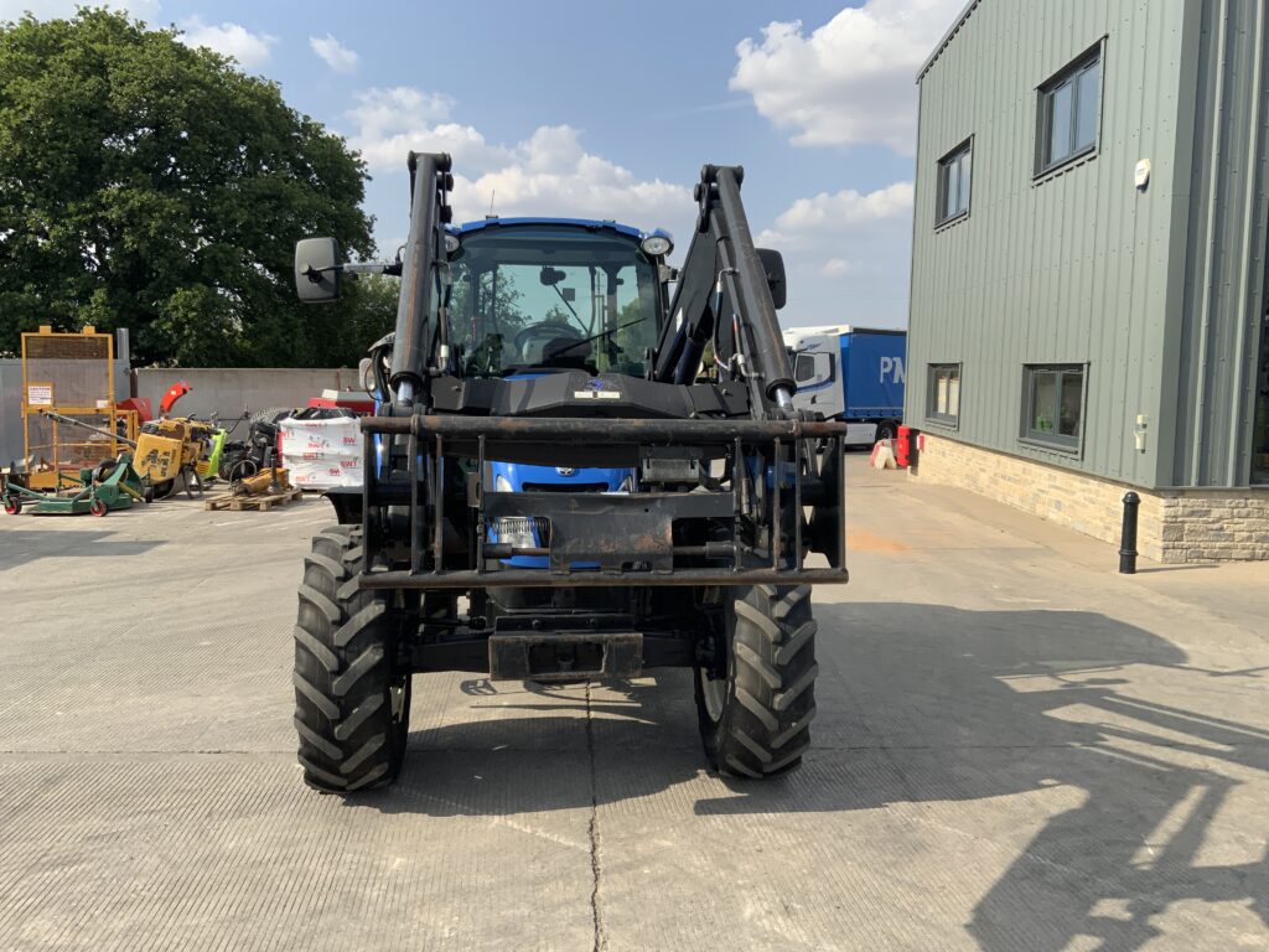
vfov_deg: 48.2
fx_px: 1063
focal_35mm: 29
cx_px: 634
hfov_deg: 61.7
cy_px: 476
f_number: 1.8
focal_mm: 3
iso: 16
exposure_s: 1/1534
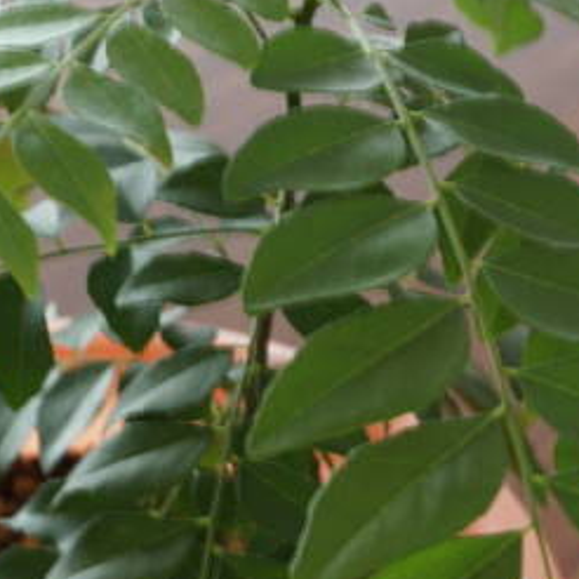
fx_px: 3405
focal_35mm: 180
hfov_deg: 9.7
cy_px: 501
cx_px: 174
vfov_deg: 9.7
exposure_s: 1/1.25
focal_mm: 31
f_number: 5.6
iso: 100
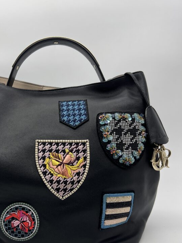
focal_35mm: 37
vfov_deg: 49.3
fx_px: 259
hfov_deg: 38.1
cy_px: 162
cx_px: 57
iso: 40
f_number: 1.5
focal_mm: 5.7
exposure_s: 1/155
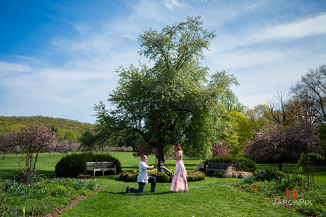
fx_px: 274
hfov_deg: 61.5
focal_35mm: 30
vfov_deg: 43.3
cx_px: 168
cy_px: 103
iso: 200
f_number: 3.2
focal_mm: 28.5
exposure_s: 1/2000
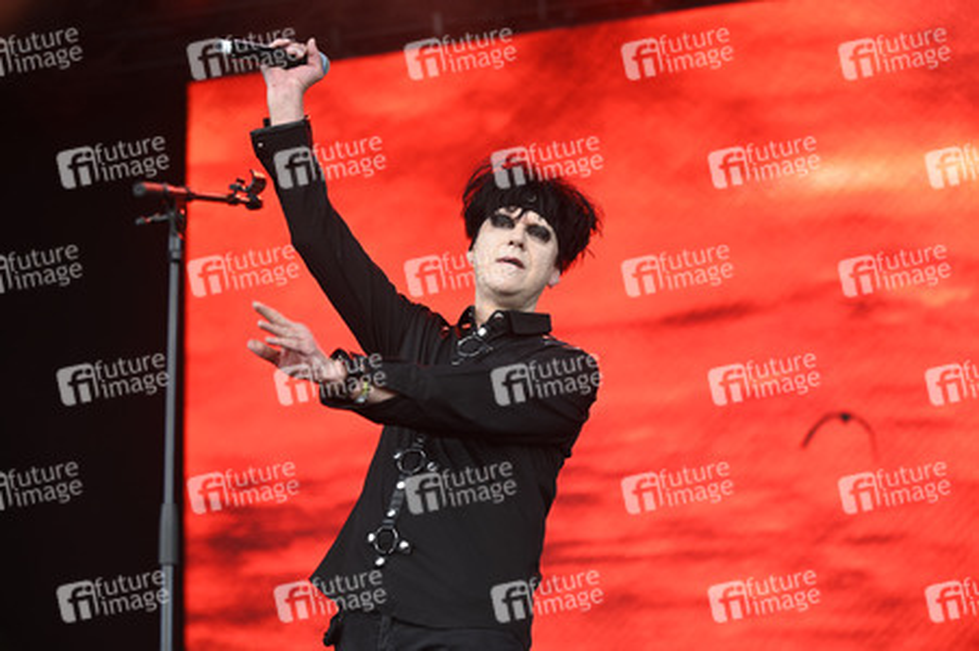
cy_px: 326
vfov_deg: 15.9
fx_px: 2337
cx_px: 490
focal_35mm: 86
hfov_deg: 23.7
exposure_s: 1/400
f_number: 2.8
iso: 320
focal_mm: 86
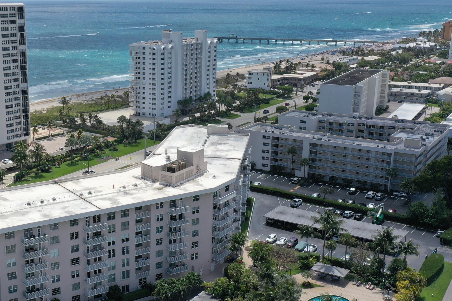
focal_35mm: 49
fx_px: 615
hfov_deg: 39.5
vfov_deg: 27.5
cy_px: 161
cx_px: 129
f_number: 5.6
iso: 100
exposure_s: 1/400
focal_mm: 10.26
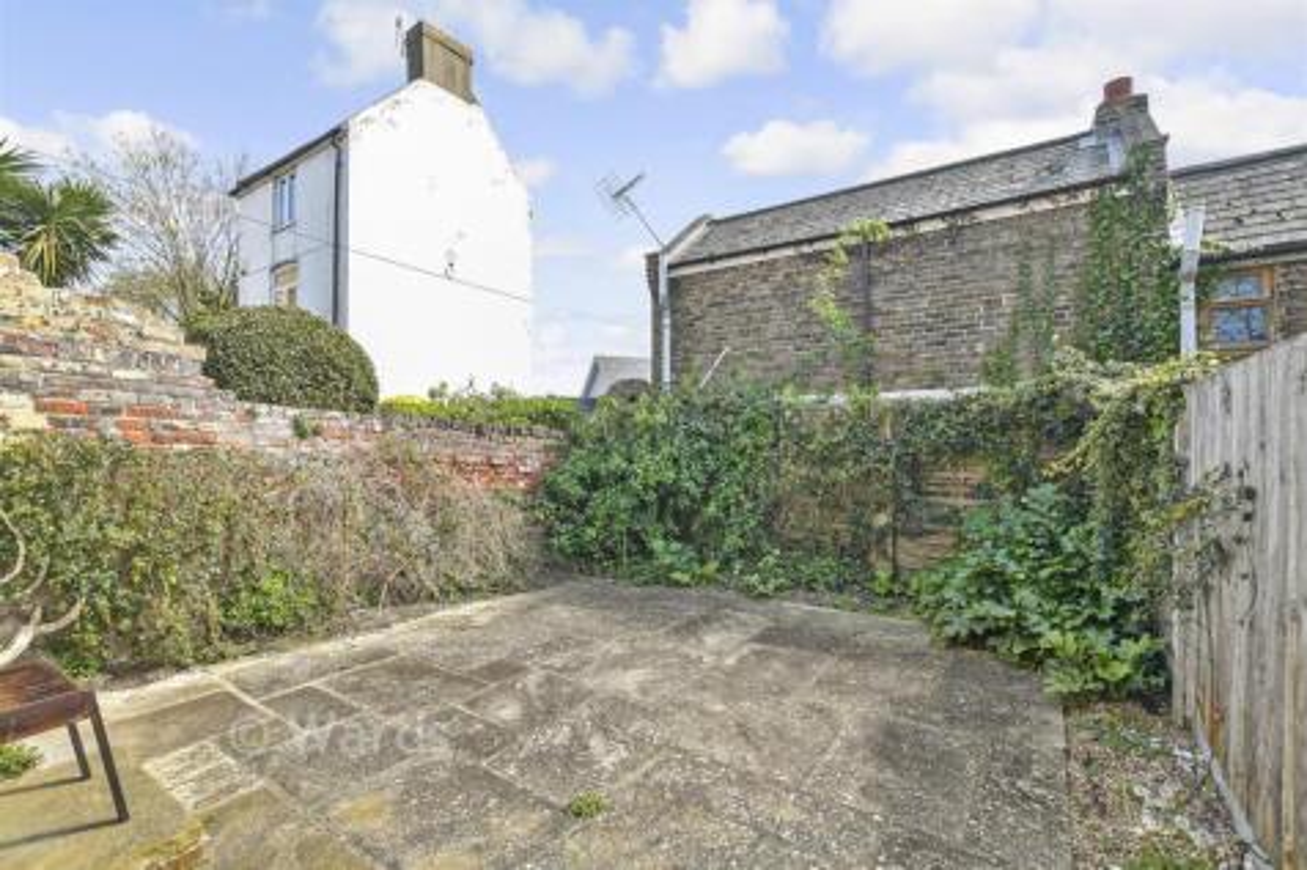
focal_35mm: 15
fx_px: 544
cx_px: 654
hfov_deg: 100.4
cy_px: 435
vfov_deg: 77.3
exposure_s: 1/50
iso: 160
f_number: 8
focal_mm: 10
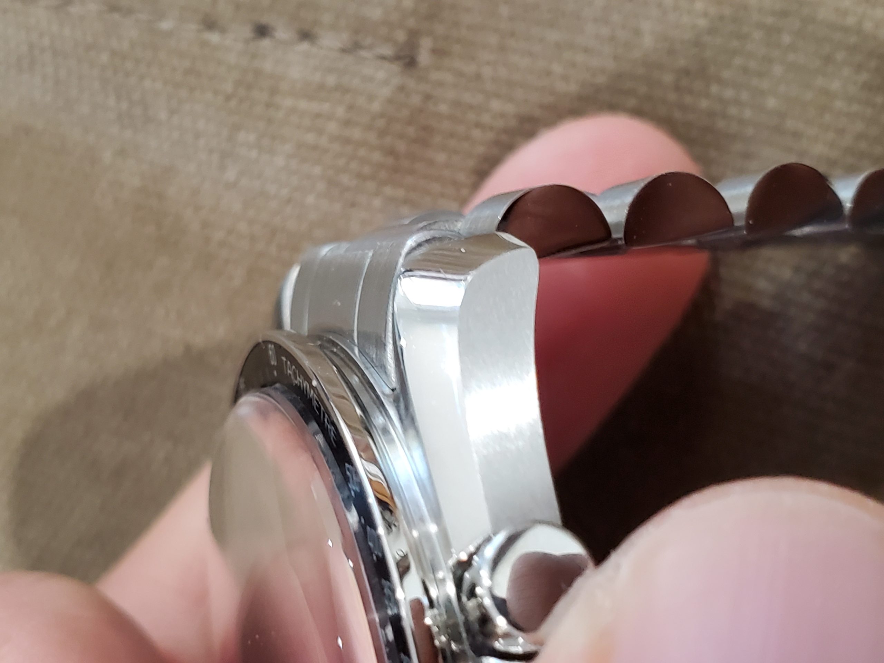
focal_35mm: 26
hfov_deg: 67.3
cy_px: 332
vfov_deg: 53.1
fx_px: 664
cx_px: 442
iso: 250
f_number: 2.4
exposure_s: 1/40
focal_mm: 4.3
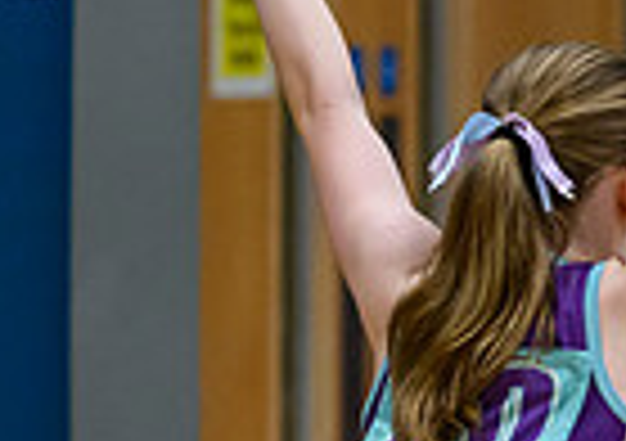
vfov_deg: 1.5
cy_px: 346
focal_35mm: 980
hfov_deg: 2.1
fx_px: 17347
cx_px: 1037
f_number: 3.5
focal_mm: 200
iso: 5000
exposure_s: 1/1000
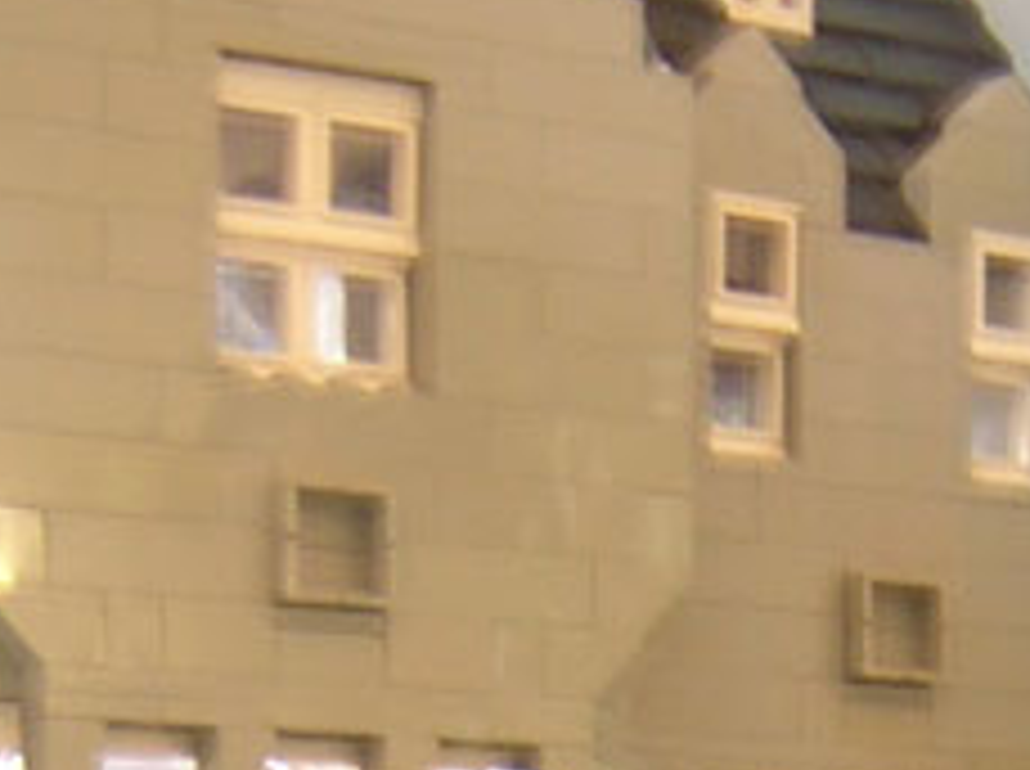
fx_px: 3743
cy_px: 1211
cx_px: 864
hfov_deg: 15.5
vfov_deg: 11.2
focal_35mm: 126
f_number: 2.6
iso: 149
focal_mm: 4.7
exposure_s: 1/3.1
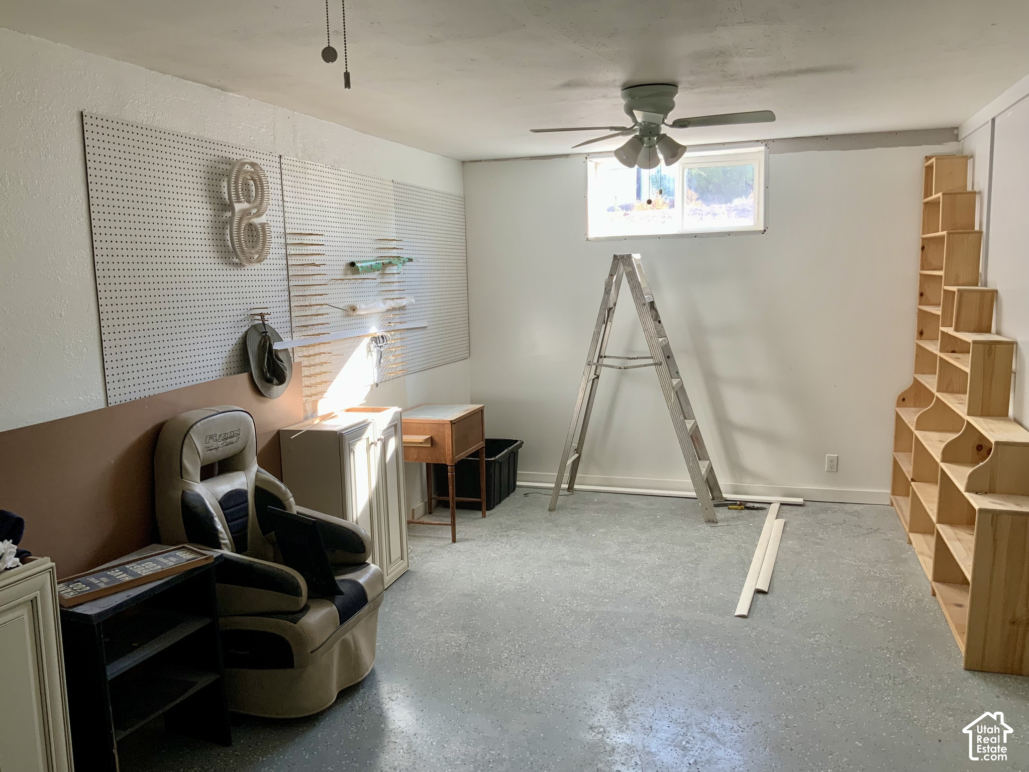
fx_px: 862
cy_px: 386
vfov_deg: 48.2
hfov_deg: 61.7
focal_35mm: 29
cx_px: 514
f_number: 1.8
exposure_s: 1/120
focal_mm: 3
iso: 64
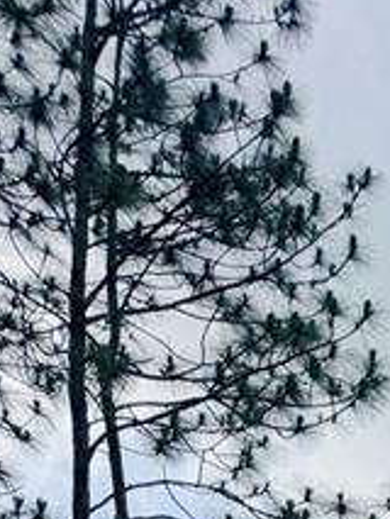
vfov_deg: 11.0
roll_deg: -0.2
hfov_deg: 9.5
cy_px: 1433
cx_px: 1002
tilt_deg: -3.4
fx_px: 2026
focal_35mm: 135
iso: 80
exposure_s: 1/4975
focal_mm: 6.76
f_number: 1.78
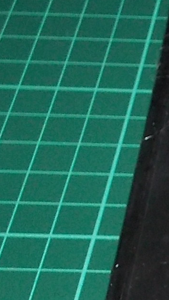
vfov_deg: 18.4
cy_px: 286
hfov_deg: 9.3
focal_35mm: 114
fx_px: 909
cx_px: 425
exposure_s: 1/30
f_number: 3.3
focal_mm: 4.1
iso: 200
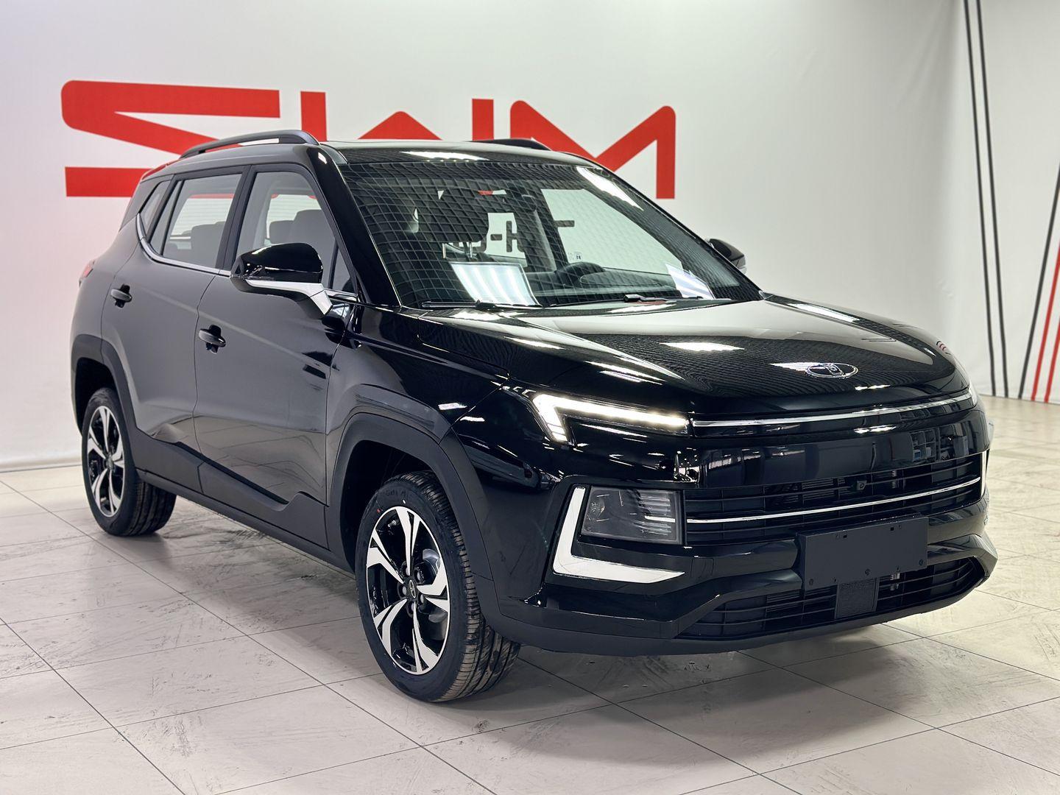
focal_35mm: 48
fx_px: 1470
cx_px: 530
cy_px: 398
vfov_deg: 30.3
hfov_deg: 39.7
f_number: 1.78
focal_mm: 6.86
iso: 125
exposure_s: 1/88
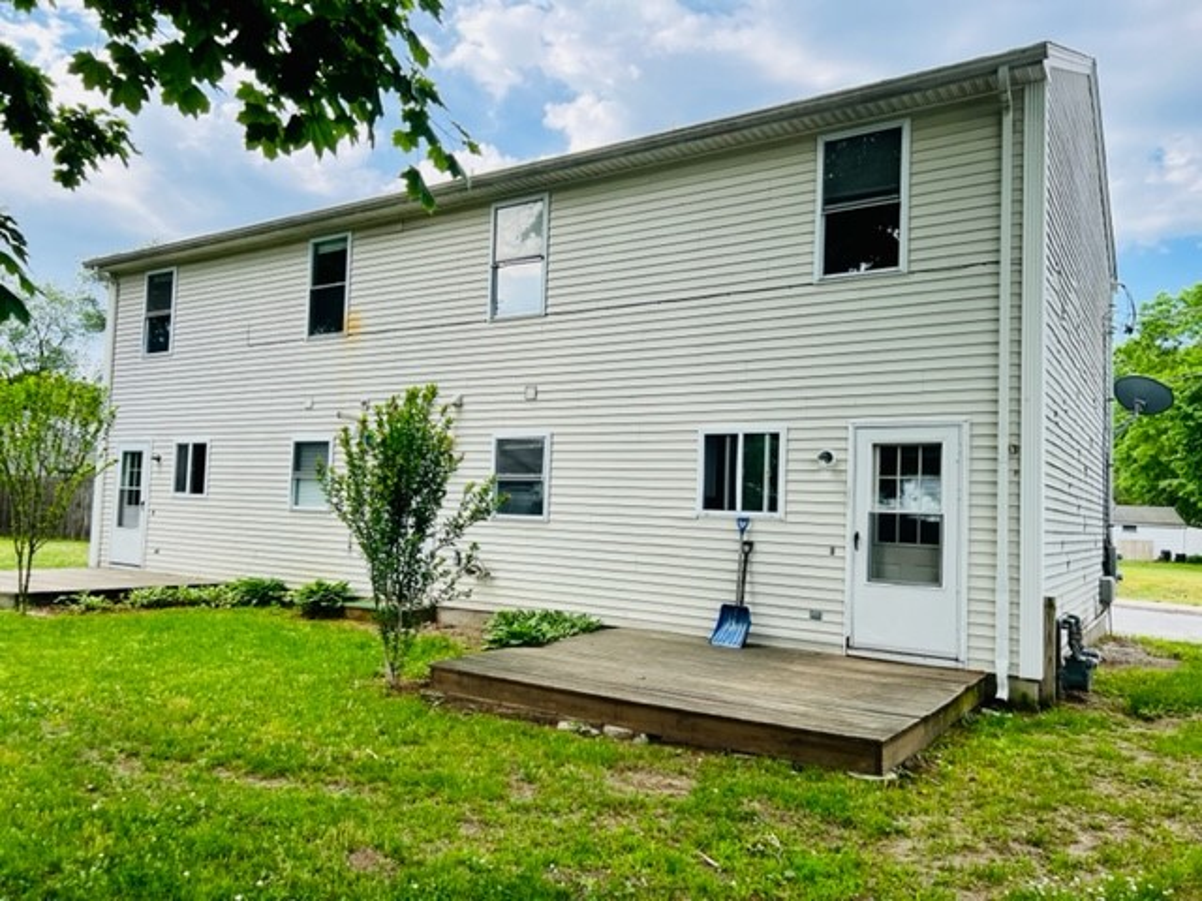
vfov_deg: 53.1
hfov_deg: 67.3
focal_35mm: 26
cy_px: 450
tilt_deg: +3.7
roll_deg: -1.8
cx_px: 601
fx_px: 903
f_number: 1.5
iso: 50
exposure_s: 1/894
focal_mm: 5.7
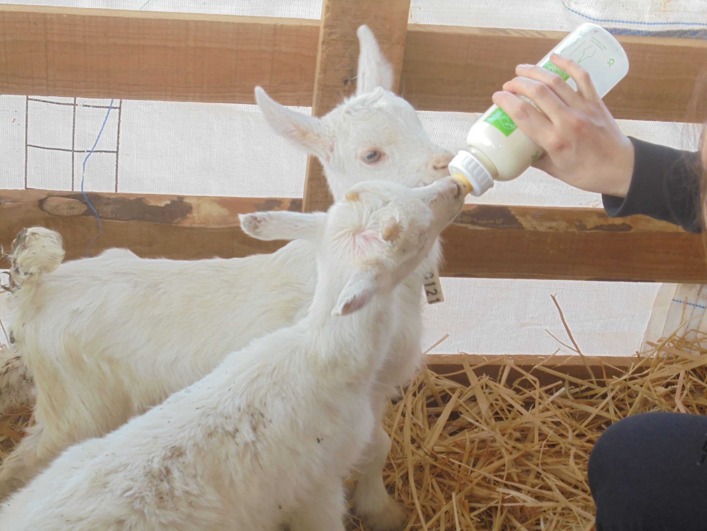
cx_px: 354
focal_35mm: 56
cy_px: 266
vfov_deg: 26.1
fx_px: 1144
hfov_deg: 34.3
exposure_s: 1/60
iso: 200
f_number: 5.2
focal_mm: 10.1
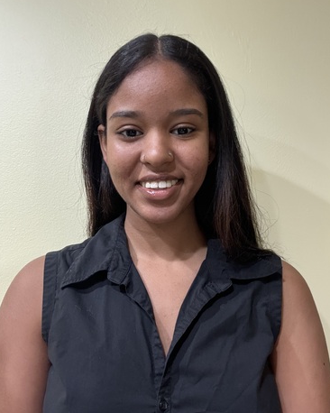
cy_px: 213
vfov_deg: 55.7
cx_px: 165
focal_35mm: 32
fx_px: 391
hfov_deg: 45.8
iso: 320
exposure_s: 1/30
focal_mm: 2.69
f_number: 1.9
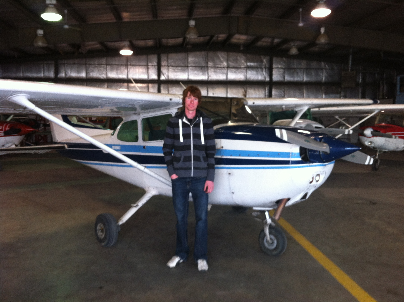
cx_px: 202
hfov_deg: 52.7
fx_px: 408
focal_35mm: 35
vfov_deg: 40.6
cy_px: 151
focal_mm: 3.85
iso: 80
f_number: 2.8
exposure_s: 1/20
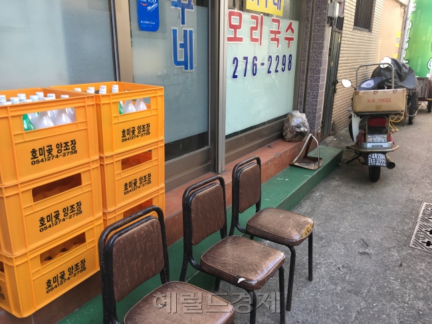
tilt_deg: -16.9
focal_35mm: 29
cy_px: 162
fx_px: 362
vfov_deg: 48.2
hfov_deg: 61.7
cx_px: 216
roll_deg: -0.3
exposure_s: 1/120
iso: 40
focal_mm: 4.15
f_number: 2.2
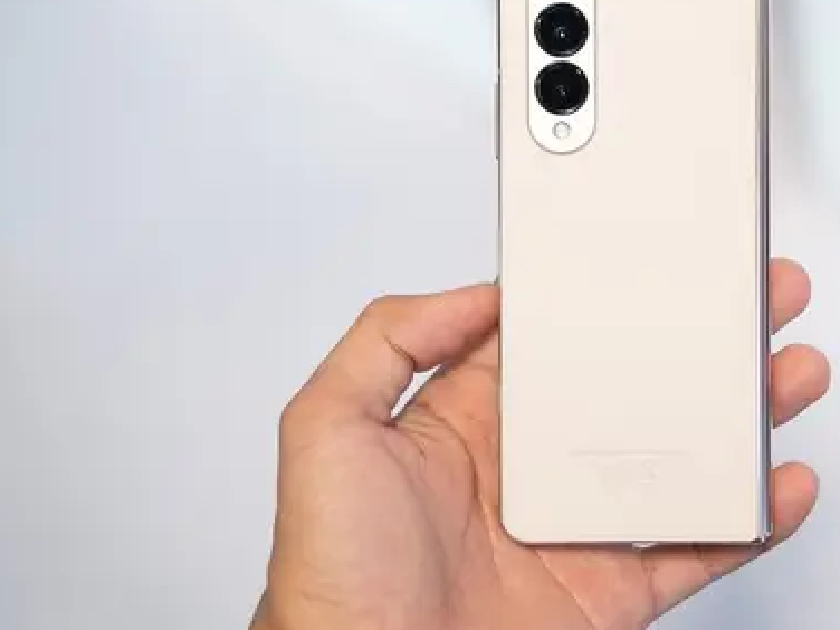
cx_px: 588
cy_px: 195
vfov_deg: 16.4
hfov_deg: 21.7
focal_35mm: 90
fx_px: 2184
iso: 320
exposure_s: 1/125
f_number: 2.8
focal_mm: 55
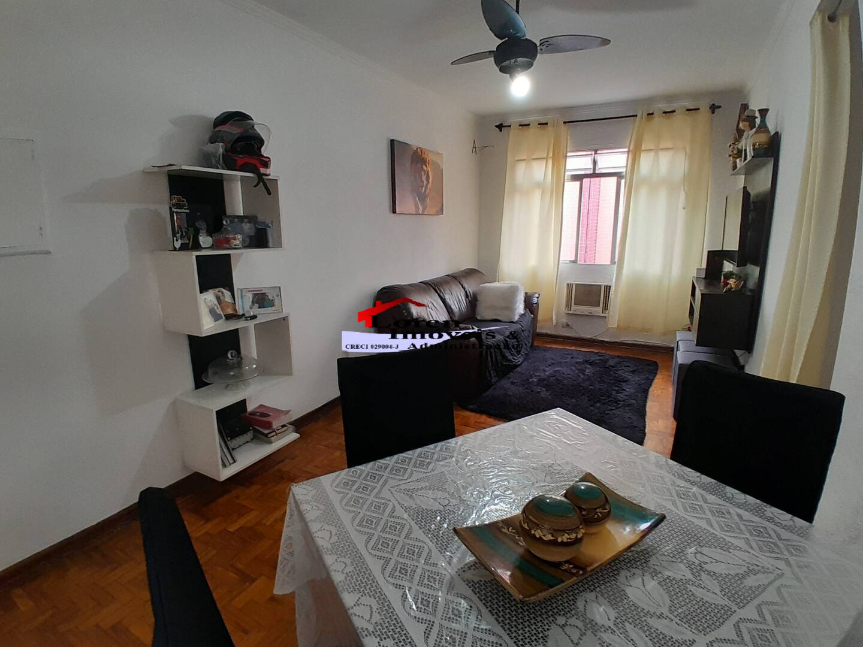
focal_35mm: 17
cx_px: 432
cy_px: 324
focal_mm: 1.46
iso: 100
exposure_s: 1/40
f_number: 2.2
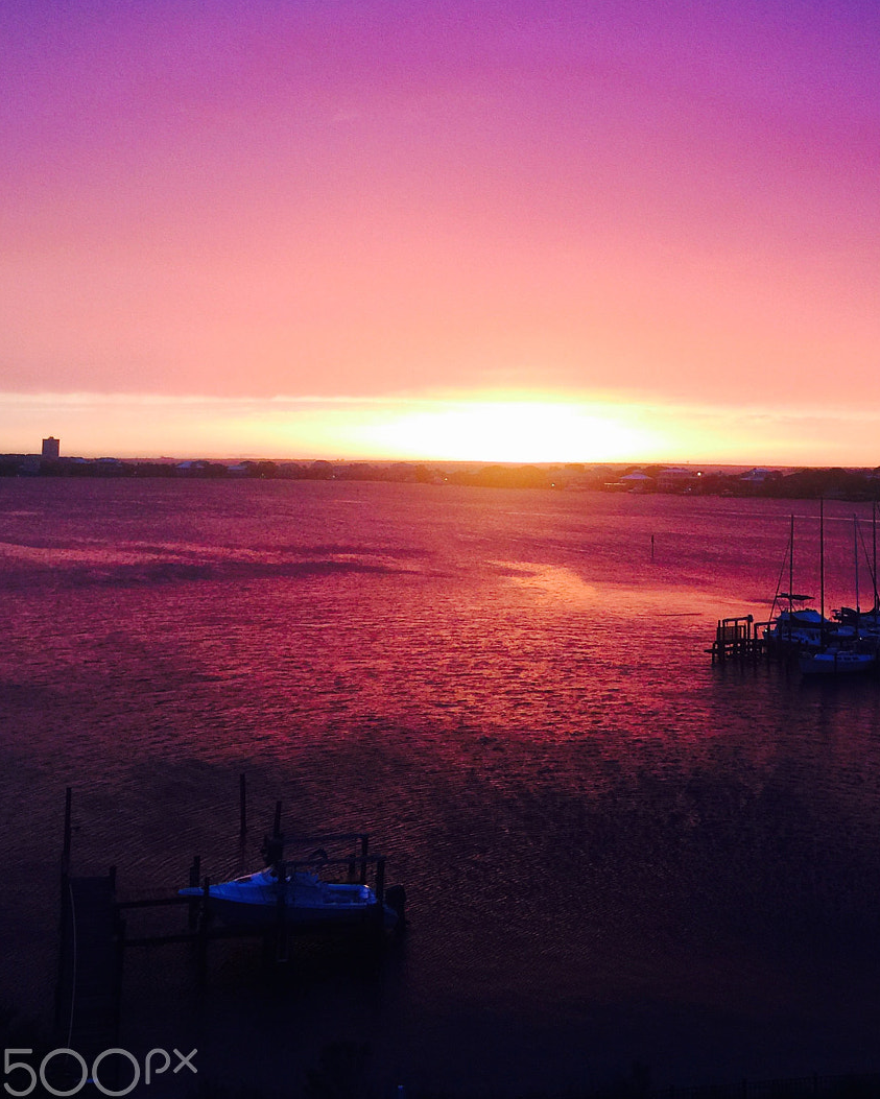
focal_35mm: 43
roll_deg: -0.5
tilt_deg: +2.6
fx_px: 1399
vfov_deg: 42.4
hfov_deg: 34.7
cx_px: 565
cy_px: 375
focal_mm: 4.15
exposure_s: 1/30
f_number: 2.2
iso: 32
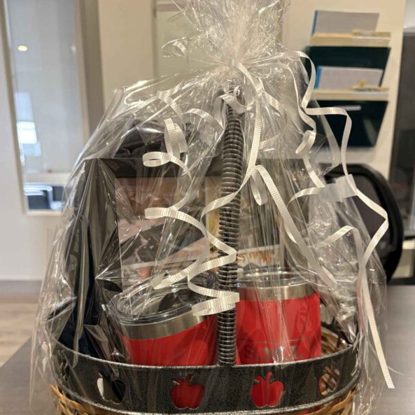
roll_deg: -0.4
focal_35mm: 31
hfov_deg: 52.5
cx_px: 206
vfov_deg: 51.5
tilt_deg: -14.8
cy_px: 278
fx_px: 420
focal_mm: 5.96
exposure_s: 1/60
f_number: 1.6
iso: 400
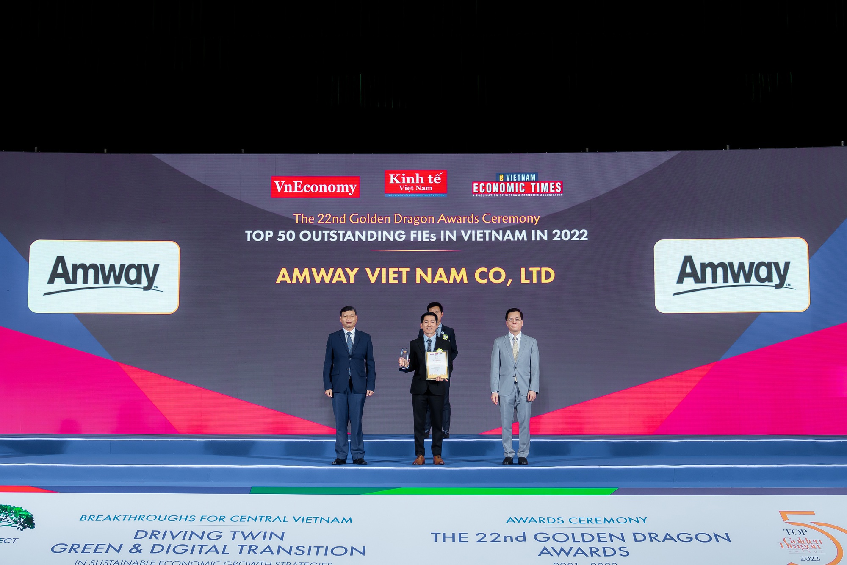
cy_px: 282
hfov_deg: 42.7
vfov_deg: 29.2
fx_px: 1082
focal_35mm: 46
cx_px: 424
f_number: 3.2
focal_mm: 31
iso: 500
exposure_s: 1/160
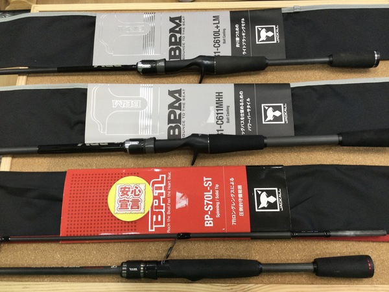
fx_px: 348
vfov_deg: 45.4
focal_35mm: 31
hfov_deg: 58.4
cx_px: 194
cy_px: 146
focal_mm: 3.3
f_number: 2.4
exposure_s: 1/30
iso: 40
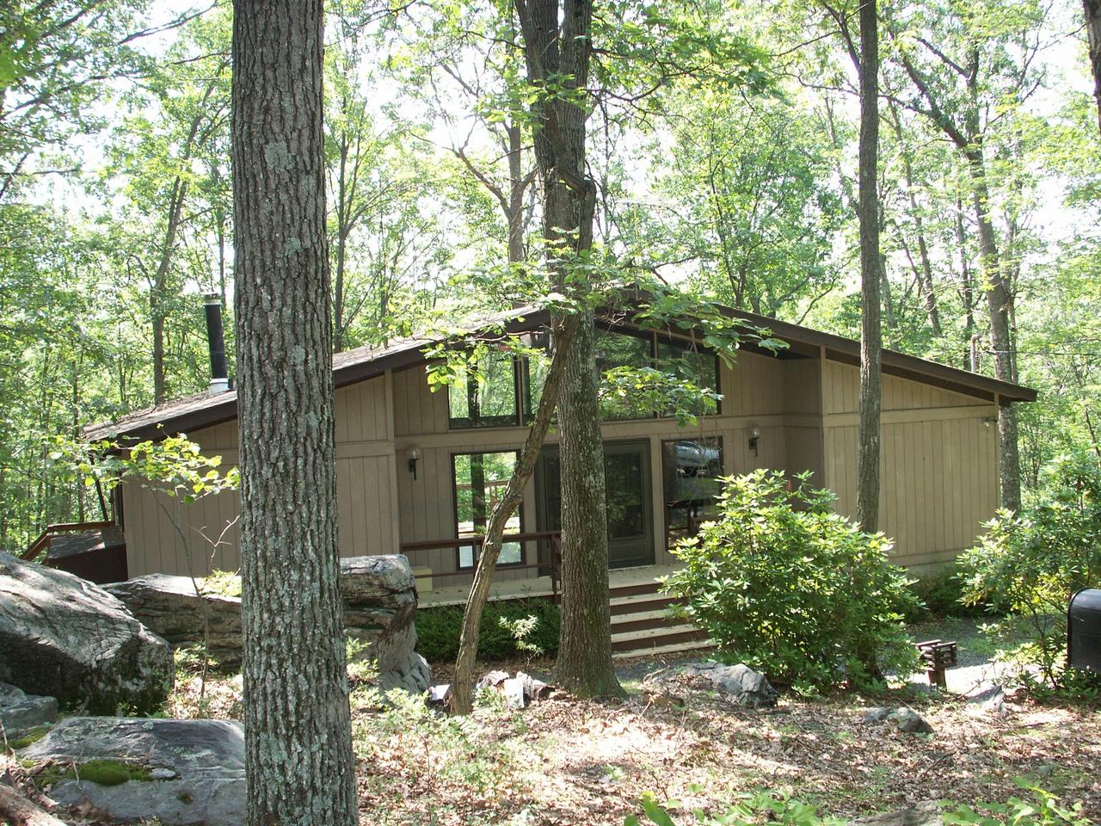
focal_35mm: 37
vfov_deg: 38.7
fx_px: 1177
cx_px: 550
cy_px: 413
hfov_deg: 50.1
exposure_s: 1/50
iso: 50
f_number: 3.5
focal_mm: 7.7
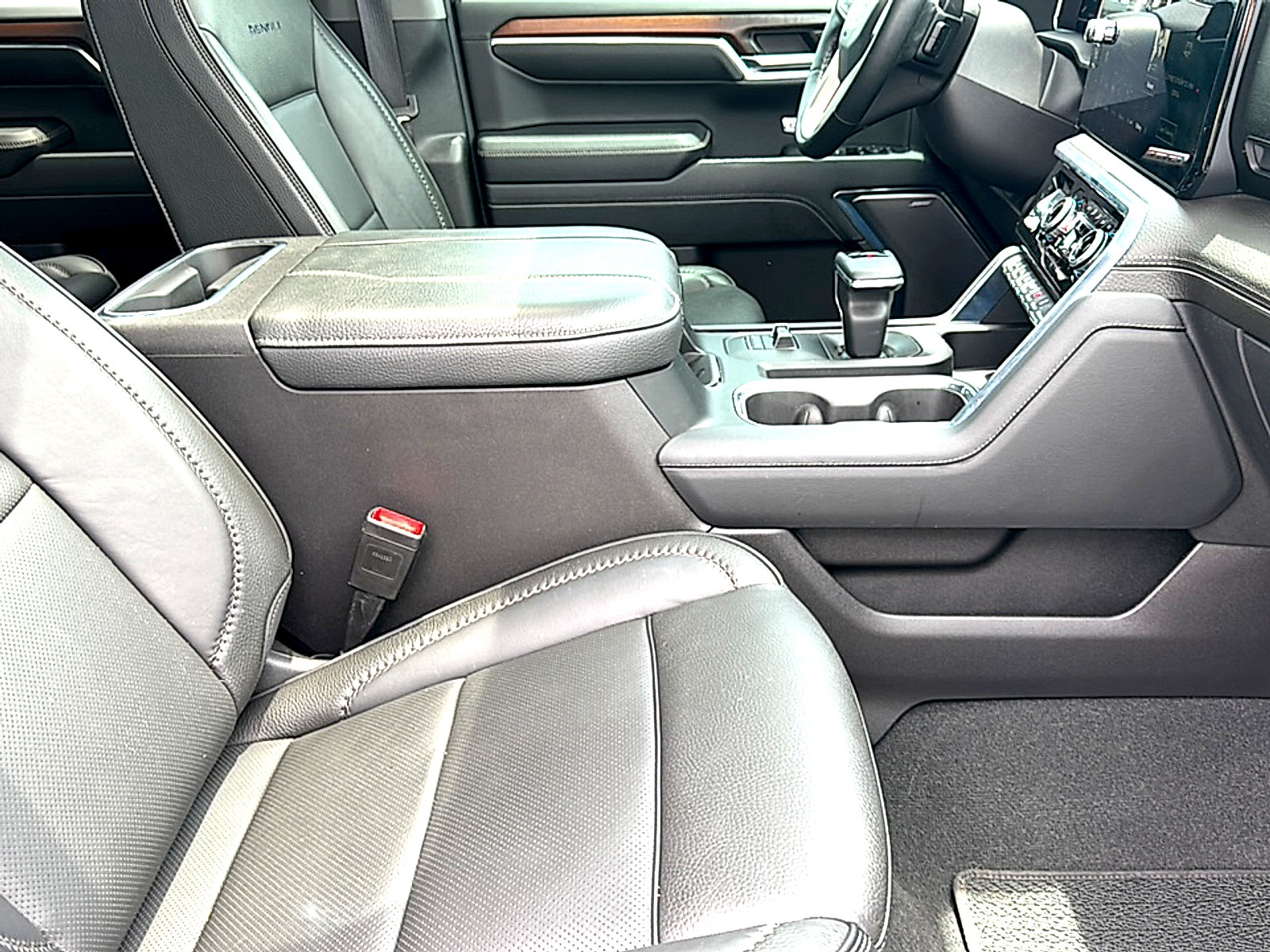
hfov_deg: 69.4
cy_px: 476
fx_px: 917
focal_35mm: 25
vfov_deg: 54.9
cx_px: 635
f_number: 1.78
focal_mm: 6.86
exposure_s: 1/130
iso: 64
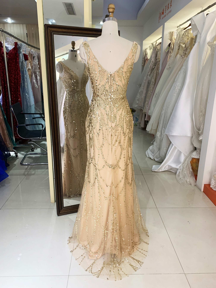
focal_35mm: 26
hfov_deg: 53.1
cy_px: 144
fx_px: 216
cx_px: 108
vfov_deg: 67.3
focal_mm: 4.25
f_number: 1.8
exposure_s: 1/85
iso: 100
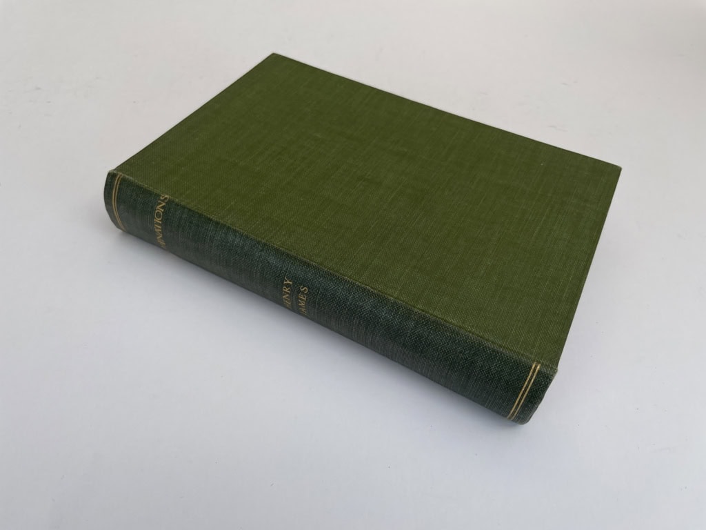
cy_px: 265
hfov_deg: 67.3
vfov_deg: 53.1
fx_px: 530
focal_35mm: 26
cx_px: 353
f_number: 1.6
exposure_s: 1/535
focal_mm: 4.2
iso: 32
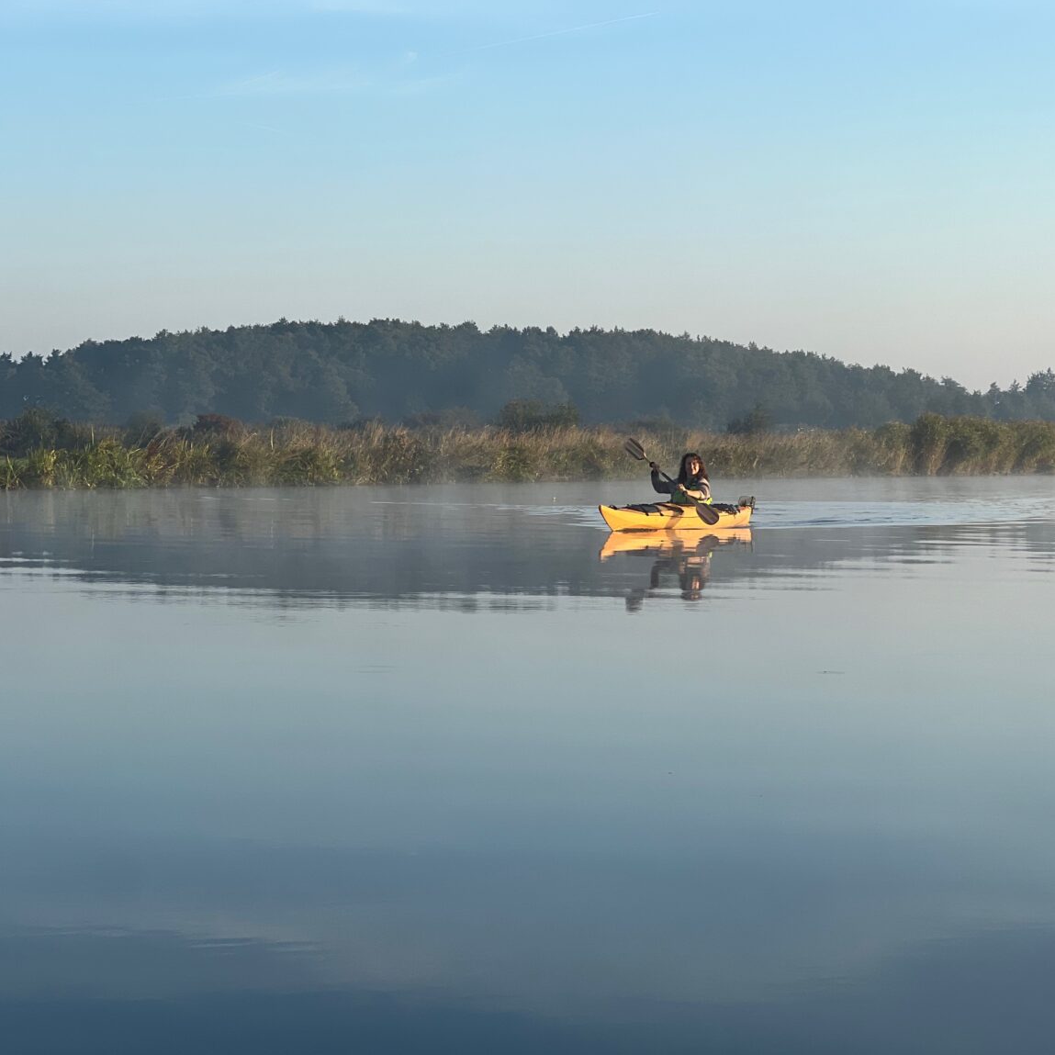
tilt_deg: -0.9
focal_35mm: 91
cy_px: 527
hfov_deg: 19.1
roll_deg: +0.1
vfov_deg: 19.1
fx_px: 3138
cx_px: 632
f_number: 2.8
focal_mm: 9
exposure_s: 1/475
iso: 32
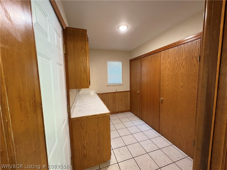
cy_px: 85
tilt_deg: -4.8
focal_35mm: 14
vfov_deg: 85.7
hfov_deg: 102.1
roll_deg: +2.4
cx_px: 114
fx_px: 92
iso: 400
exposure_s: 1/60
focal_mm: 2.22
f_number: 2.2
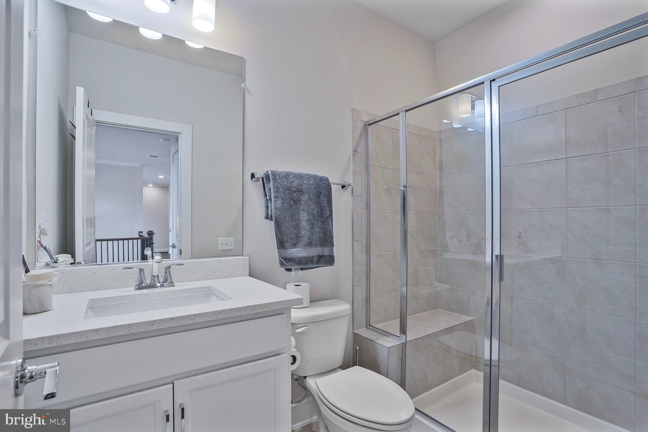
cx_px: 324
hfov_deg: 96.7
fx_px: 288
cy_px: 216
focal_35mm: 16
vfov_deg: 73.7
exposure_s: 1/80
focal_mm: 16
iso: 800
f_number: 8
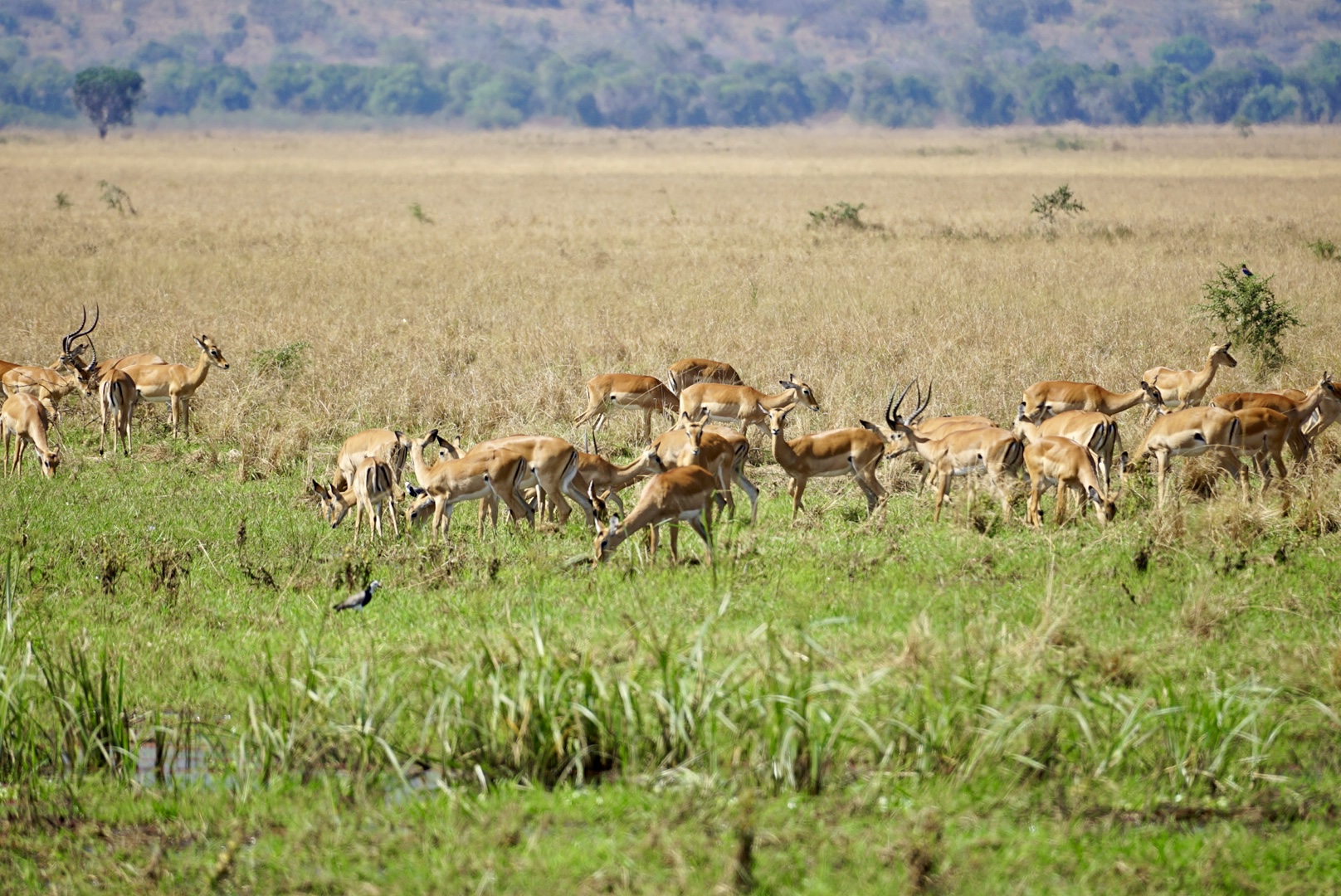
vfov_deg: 2.6
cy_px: 448
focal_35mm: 525
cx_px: 670
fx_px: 19570
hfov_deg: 3.9
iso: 160
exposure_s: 1/500
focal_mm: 350
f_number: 6.3
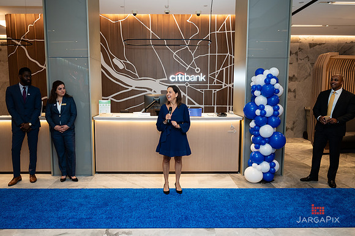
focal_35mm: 27
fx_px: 267
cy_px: 123
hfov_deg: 67.2
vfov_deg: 47.8
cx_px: 168
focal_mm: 25.5
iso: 400
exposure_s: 1/160
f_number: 3.2
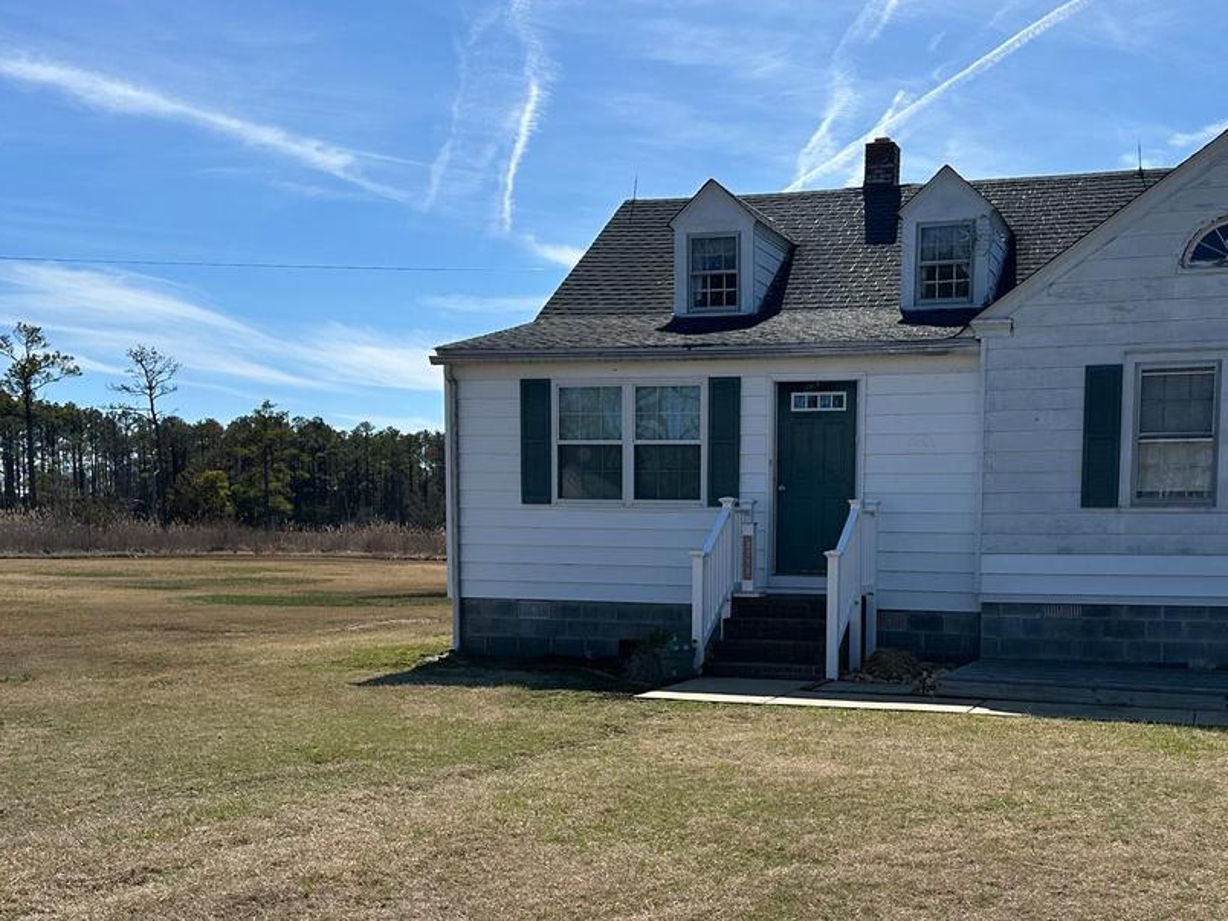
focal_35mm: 43
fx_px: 1525
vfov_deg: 33.2
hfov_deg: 43.5
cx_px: 764
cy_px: 649
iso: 80
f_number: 1.78
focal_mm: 6.86
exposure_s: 1/6211
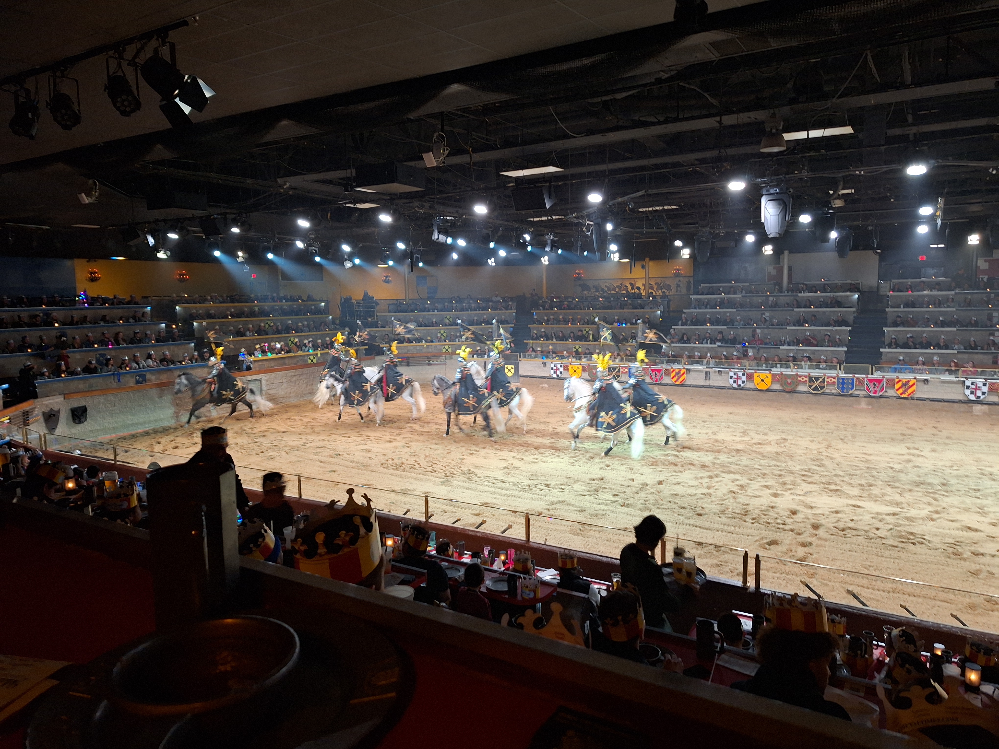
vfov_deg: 58.9
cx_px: 500
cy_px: 374
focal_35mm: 23
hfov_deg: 73.9
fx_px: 664
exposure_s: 1/30
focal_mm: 5.54
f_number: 1.8
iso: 250
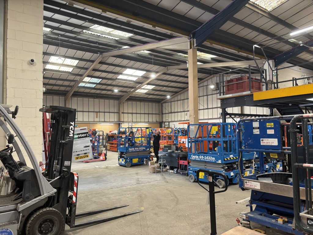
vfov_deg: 53.1
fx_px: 235
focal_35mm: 26
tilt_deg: +2.3
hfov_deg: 67.3
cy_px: 118
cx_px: 156
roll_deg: +1.5
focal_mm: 5.96
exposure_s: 1/50
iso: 80
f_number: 1.6
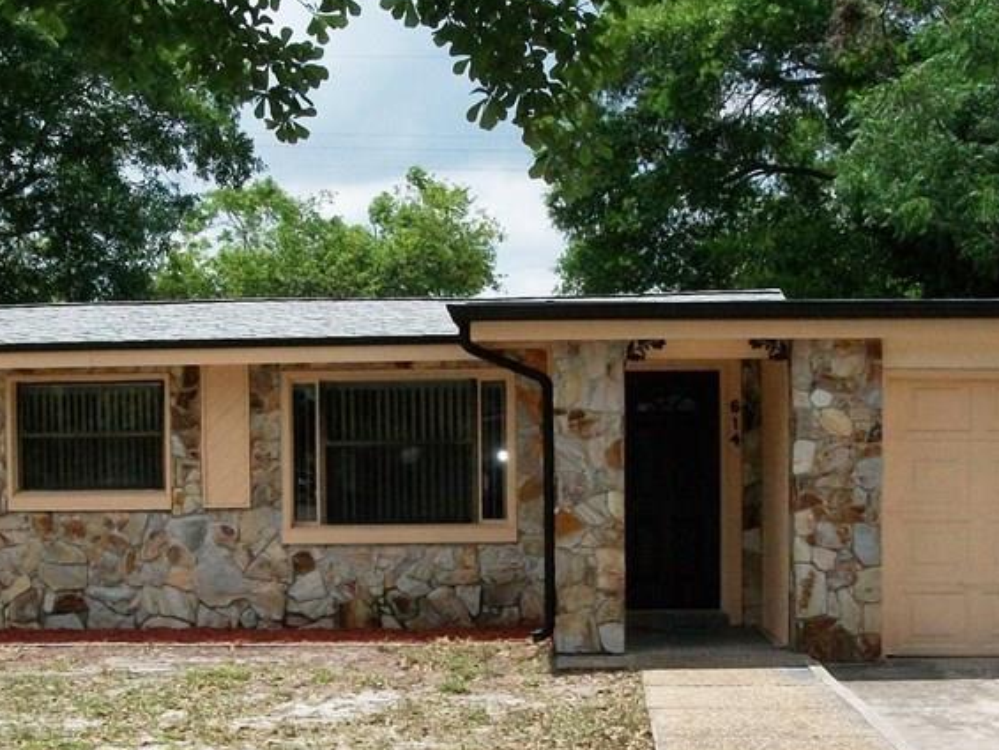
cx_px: 440
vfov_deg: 25.0
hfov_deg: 33.2
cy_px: 543
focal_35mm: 58
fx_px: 1674
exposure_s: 1/1401
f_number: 5.5
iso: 200
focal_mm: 5.7
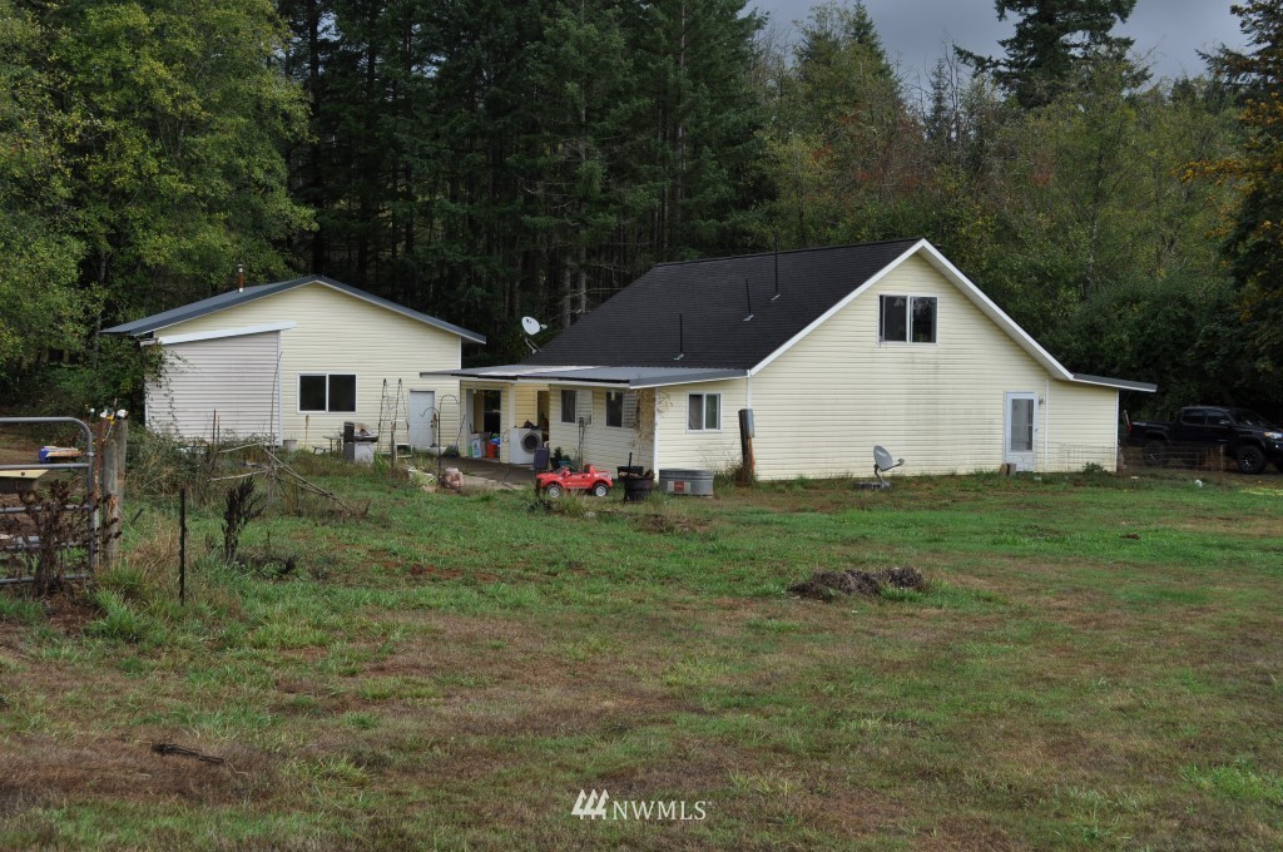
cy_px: 426
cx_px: 642
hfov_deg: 45.0
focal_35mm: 44
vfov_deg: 30.8
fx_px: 1548
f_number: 9
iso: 200
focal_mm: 29
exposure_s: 1/200
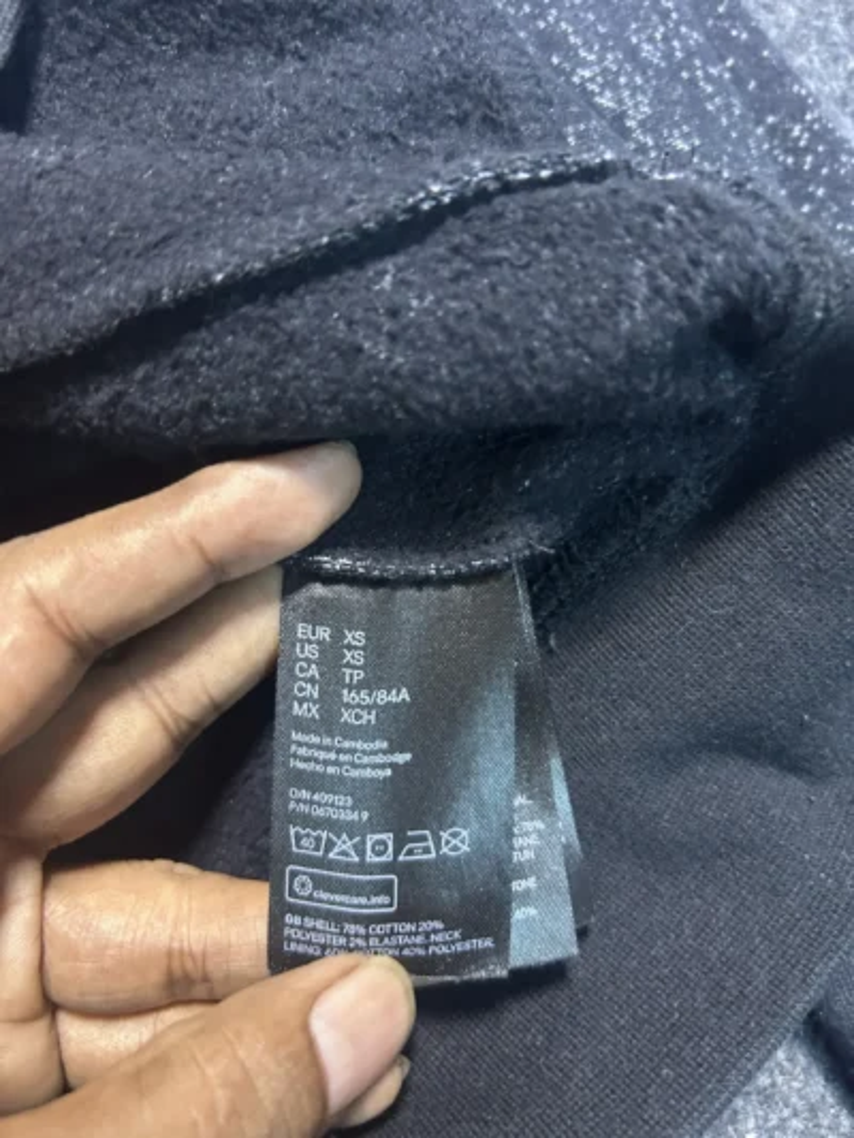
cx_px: 427
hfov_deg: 53.1
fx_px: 855
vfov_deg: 67.3
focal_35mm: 26
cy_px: 569
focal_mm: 5.7
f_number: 1.5
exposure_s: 1/33
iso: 500
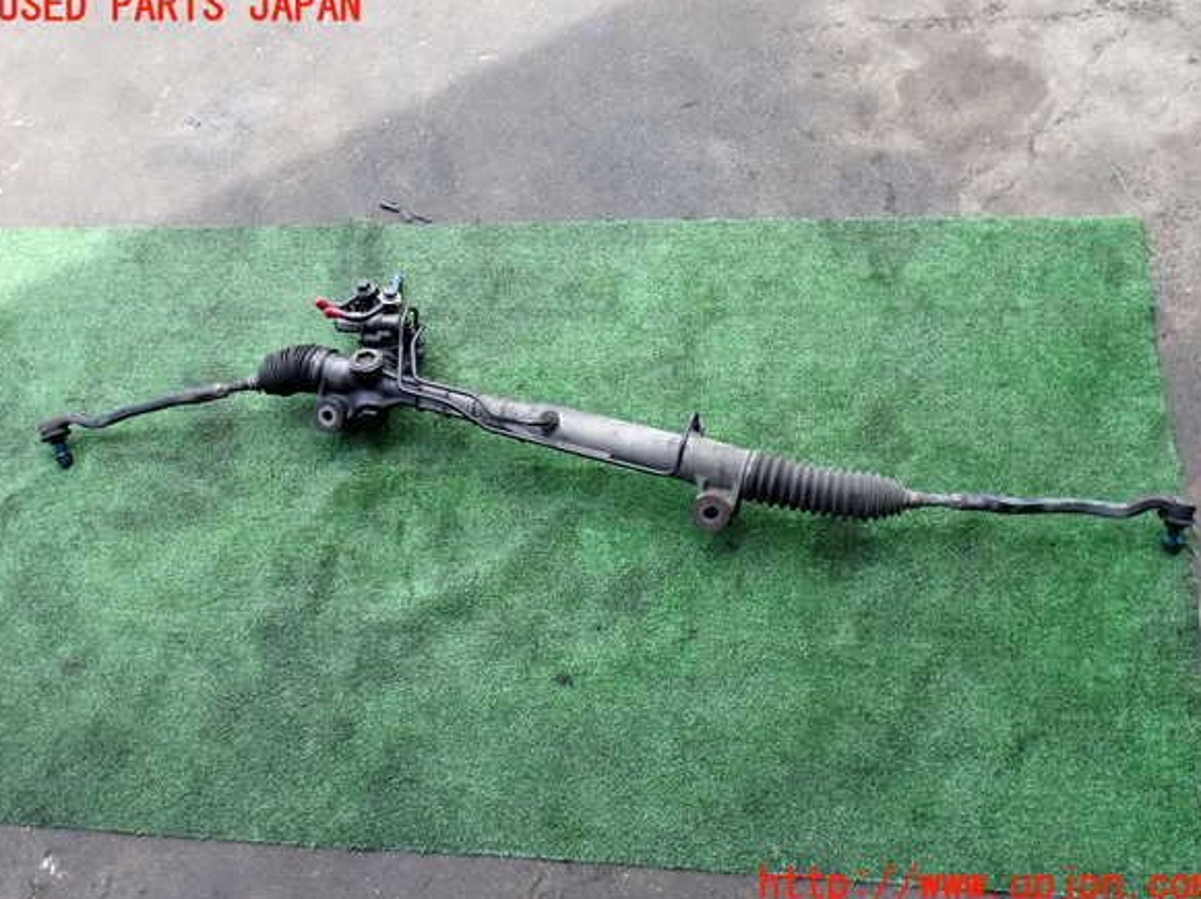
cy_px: 446
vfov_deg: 45.4
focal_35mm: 31
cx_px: 606
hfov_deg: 58.4
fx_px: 1075
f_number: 3.2
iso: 100
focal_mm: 5.4
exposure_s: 1/160
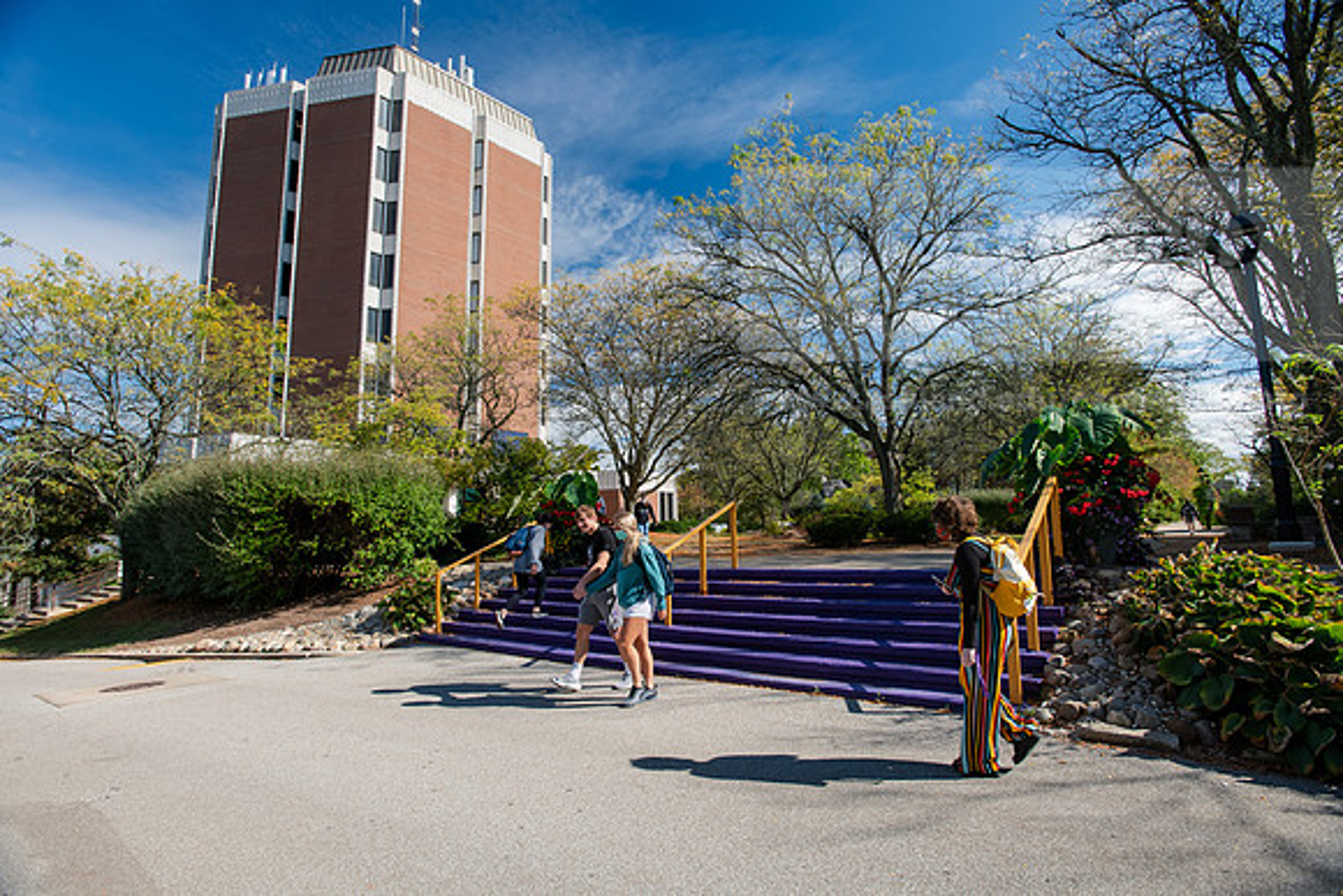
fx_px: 709
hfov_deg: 86.9
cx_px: 672
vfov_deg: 64.6
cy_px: 448
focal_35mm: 19
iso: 500
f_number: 7.1
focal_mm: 19
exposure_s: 1/320
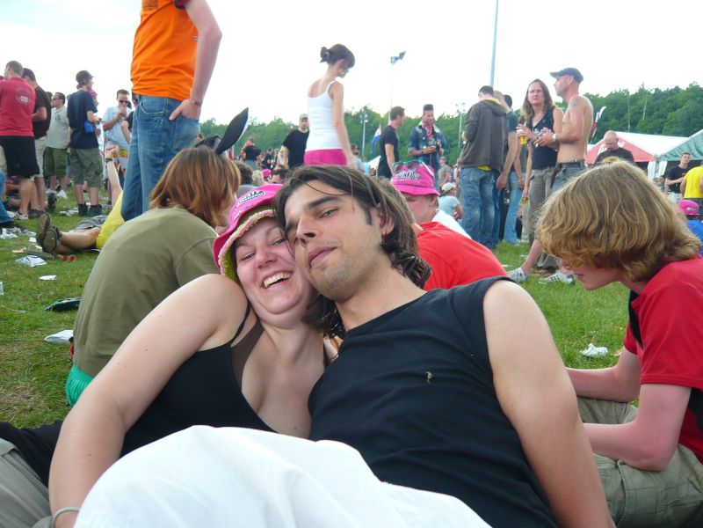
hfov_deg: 63.4
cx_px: 352
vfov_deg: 49.7
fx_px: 569
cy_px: 264
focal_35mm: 28
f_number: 2.8
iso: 100
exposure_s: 1/100
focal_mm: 4.6
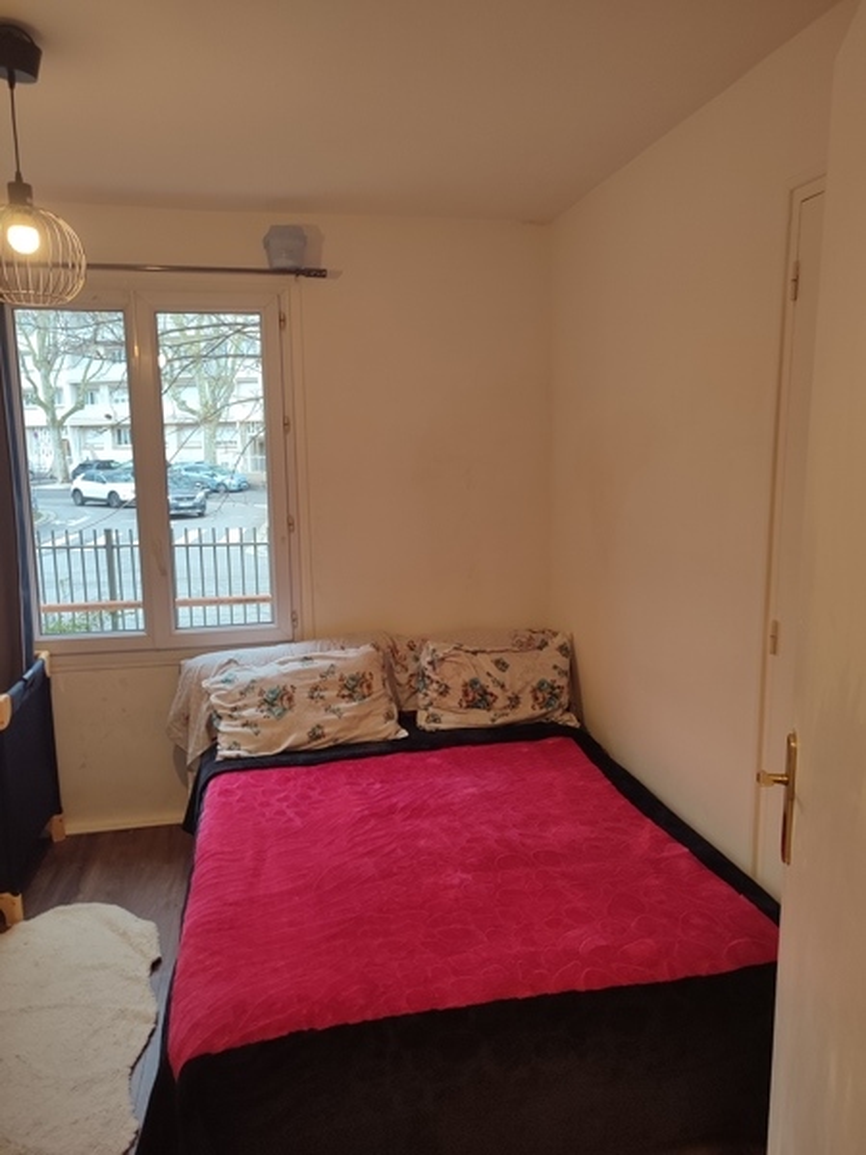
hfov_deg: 56.8
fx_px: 801
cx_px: 433
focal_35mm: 24
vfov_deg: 71.6
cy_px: 578
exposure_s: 1/33
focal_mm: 5.89
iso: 99
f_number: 1.89
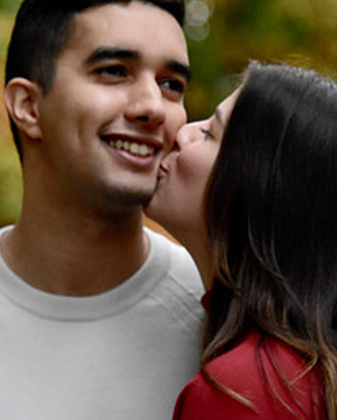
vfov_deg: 4.2
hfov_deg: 3.4
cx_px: 115
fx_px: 5757
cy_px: 167
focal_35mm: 462
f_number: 5.6
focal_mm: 145
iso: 2500
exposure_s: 1/1500
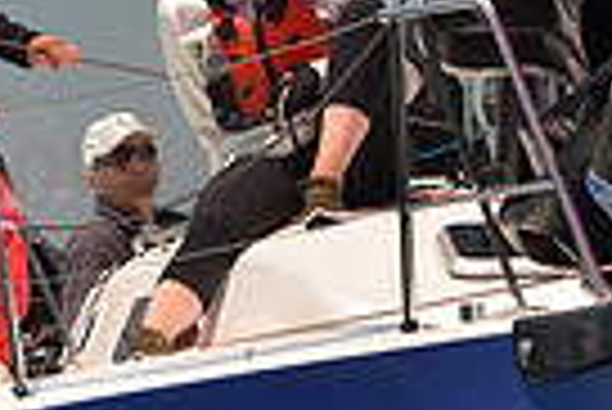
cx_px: 522
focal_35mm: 576
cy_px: 358
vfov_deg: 2.4
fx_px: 9802
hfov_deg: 3.6
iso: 400
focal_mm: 135
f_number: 6.3
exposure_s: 1/800
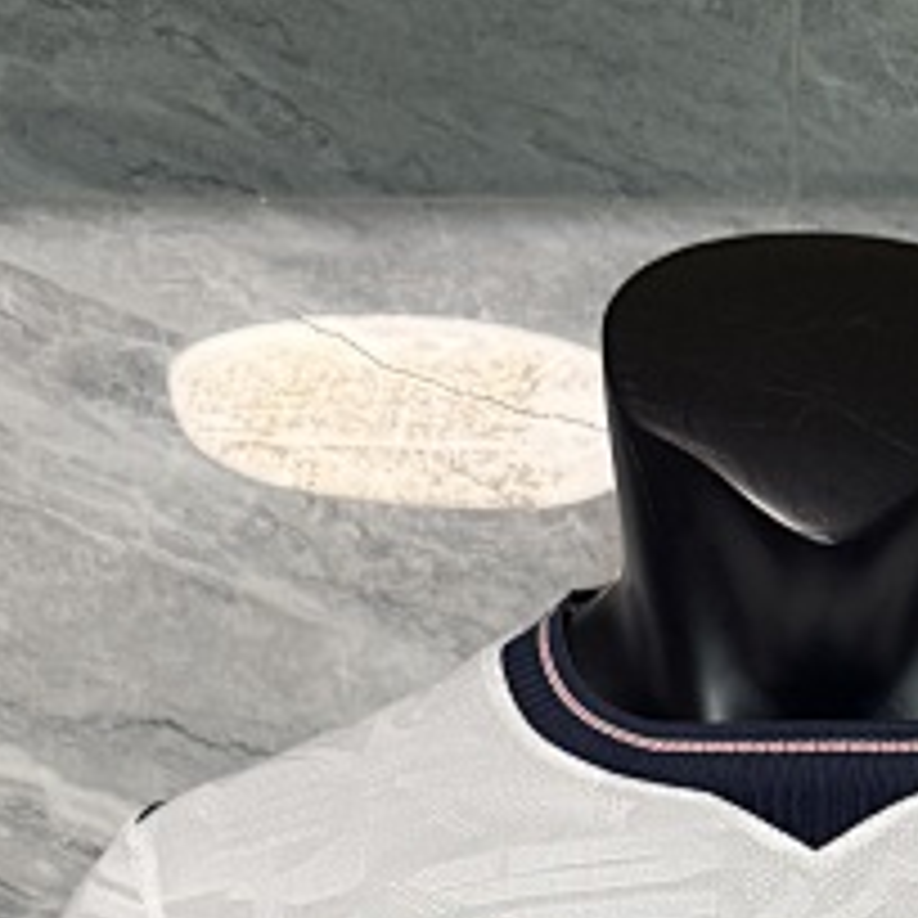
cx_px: 819
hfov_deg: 20.5
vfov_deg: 18.0
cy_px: 1480
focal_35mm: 83
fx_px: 2490
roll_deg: -0.6
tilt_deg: -0.7
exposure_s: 1/100
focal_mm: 6.76
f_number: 1.78
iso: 160
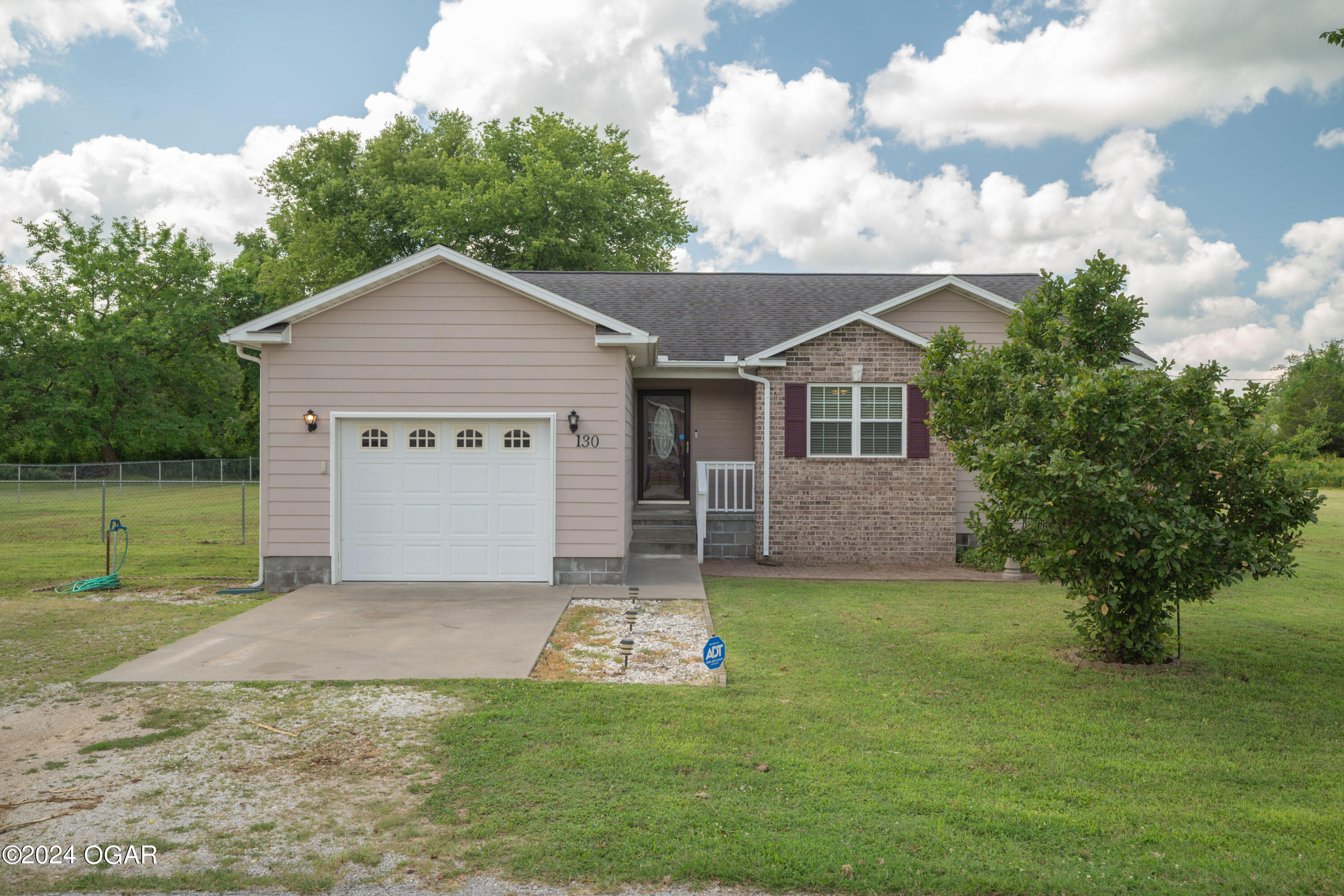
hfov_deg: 67.4
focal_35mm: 27
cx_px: 672
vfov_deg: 48.0
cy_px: 448
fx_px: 1008
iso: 100
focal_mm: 27
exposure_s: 1/40
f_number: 9
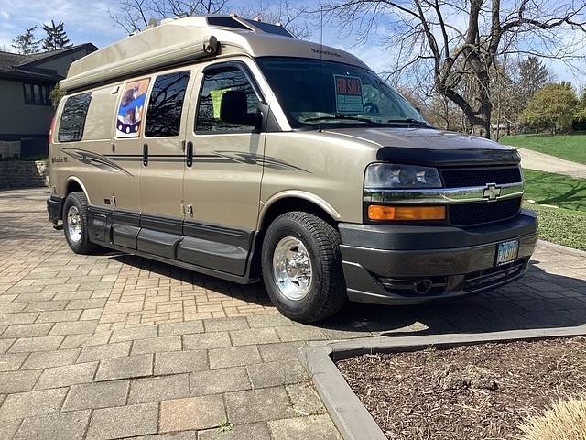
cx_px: 293
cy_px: 220
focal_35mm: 31
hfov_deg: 58.4
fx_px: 525
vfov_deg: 45.4
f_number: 2.4
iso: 25
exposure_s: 1/1087
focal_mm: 3.3
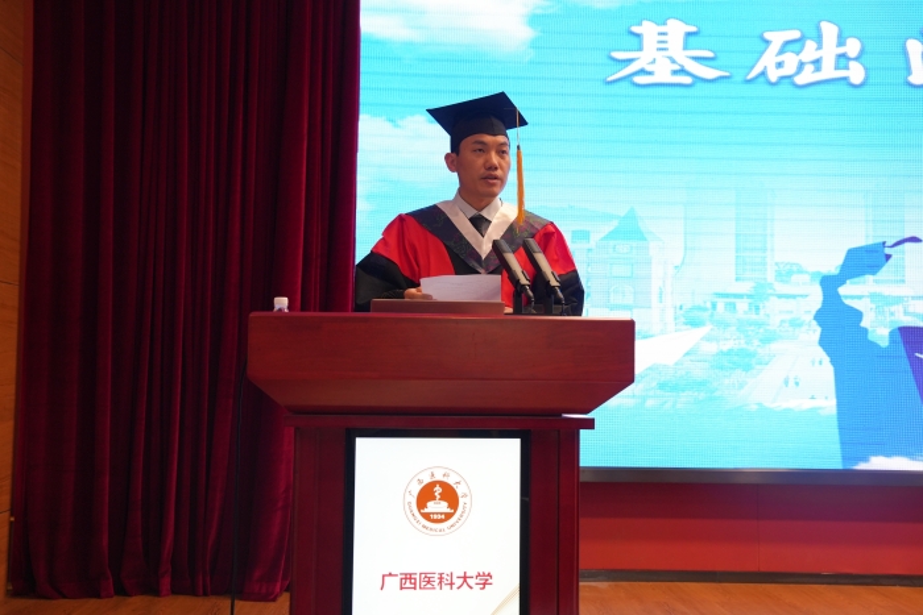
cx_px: 462
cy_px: 308
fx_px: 1231
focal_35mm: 48
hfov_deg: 41.1
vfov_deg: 28.1
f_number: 4
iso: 1250
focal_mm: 48
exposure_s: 1/200
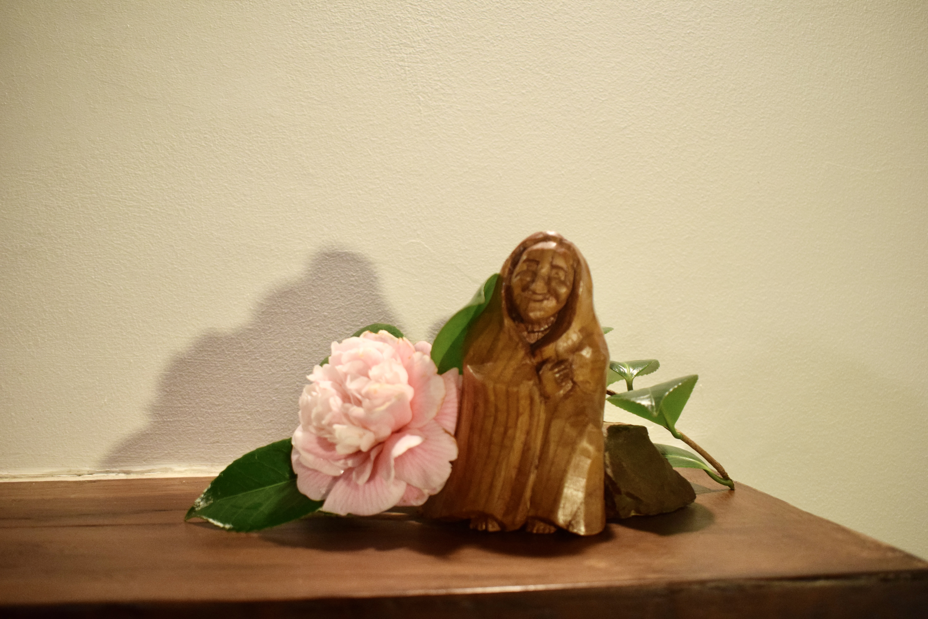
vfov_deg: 38.4
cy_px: 310
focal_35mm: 34
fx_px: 889
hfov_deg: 55.1
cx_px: 464
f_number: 3.8
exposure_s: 1/60
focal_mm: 23
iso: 1800
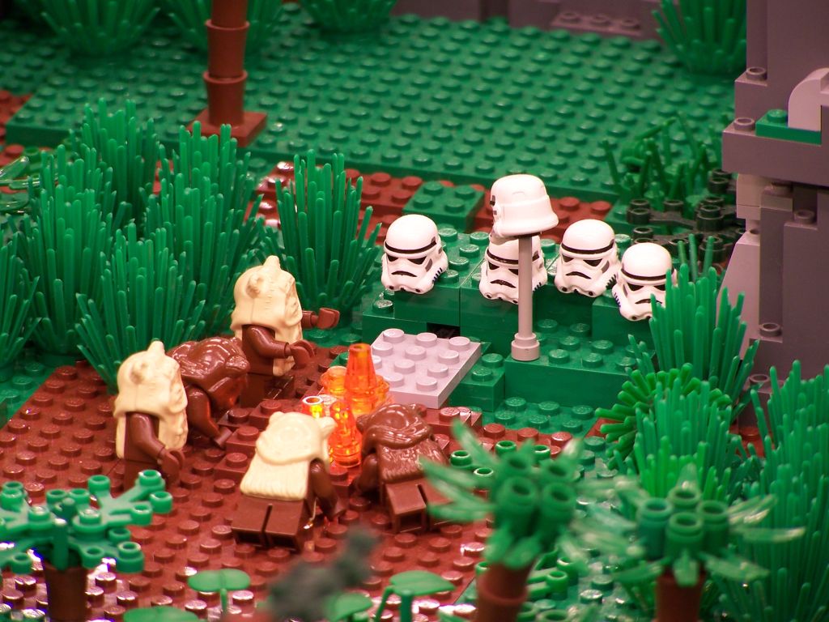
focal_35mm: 380
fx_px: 9100
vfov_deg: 3.9
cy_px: 311
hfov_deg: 5.2
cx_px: 414
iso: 80
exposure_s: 1/2
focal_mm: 63
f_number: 3.7
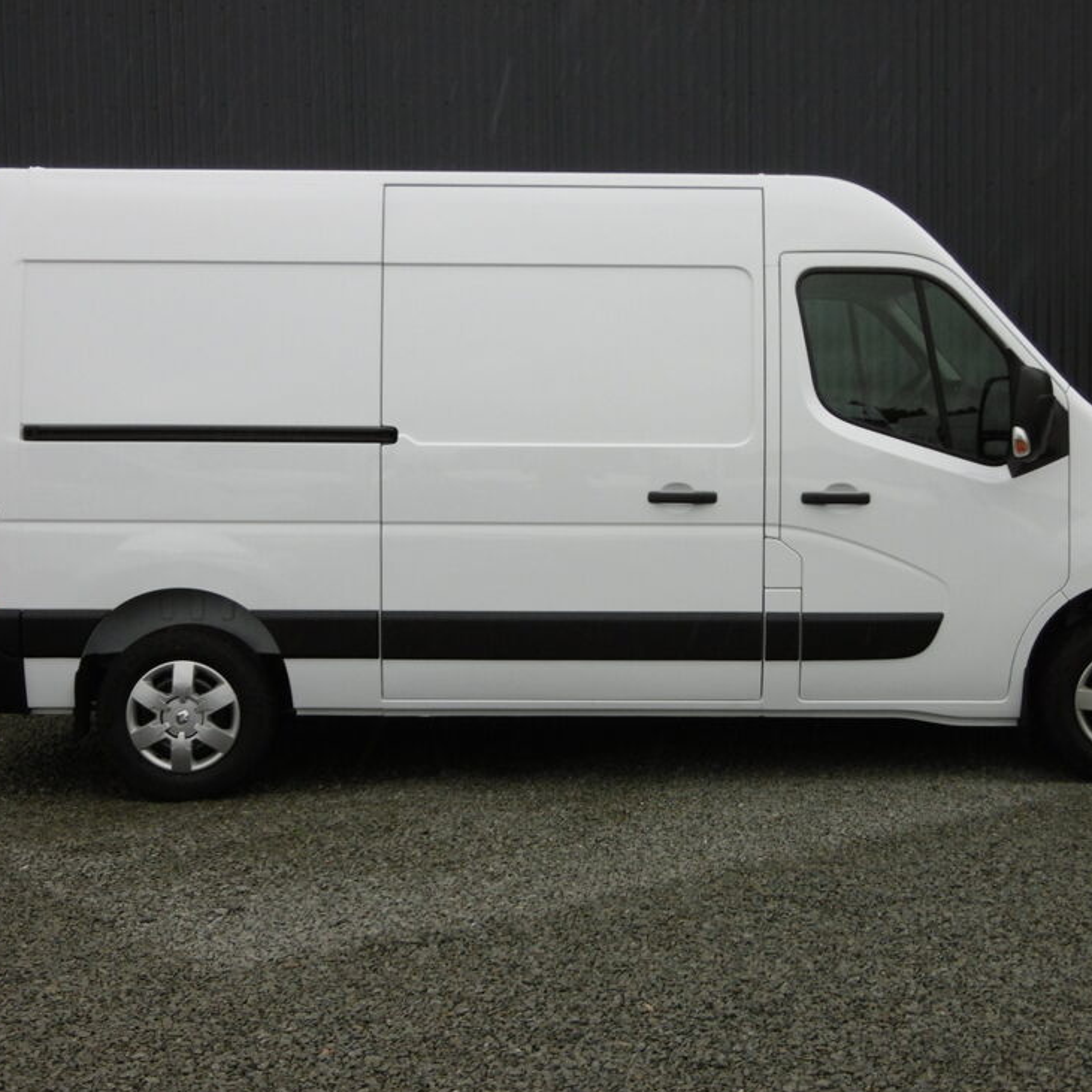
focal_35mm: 52
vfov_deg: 32.8
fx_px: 1856
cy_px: 548
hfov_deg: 32.7
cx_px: 633
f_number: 3.8
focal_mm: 7.7
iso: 100
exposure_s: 1/200
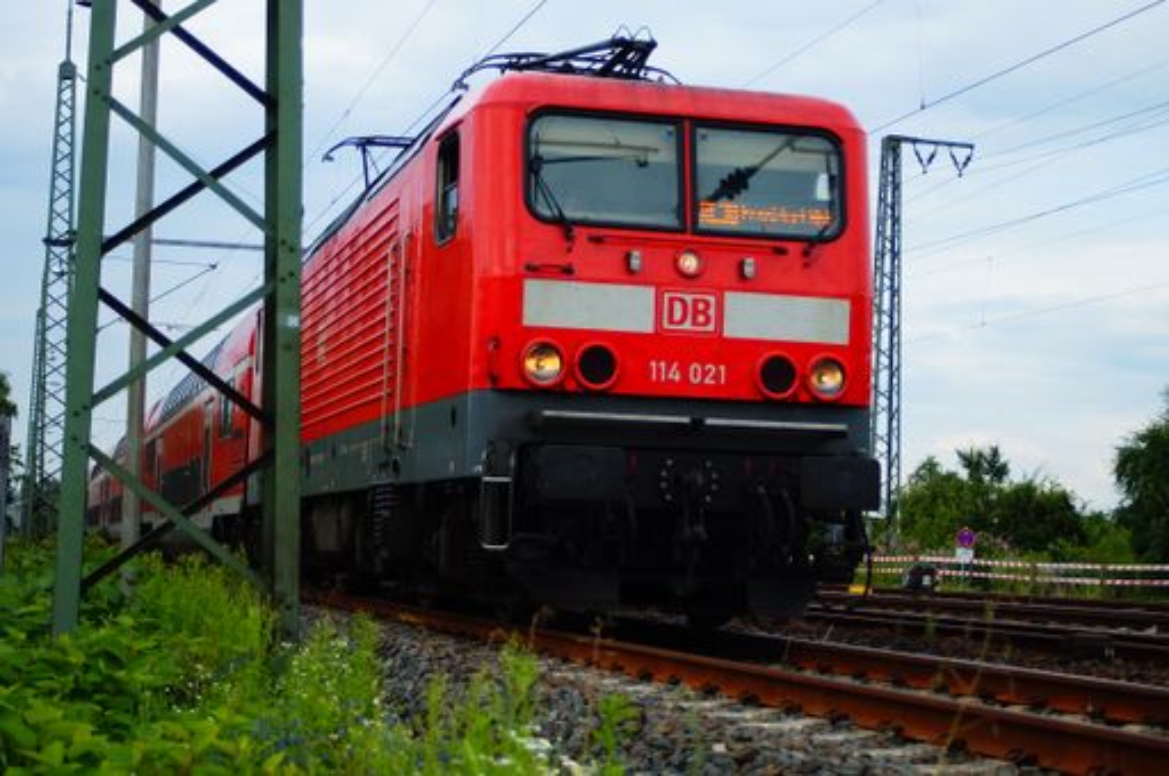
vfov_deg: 20.1
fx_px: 2189
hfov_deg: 29.9
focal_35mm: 68
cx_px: 584
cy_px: 388
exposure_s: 1/1000
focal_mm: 45
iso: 200
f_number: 4.5
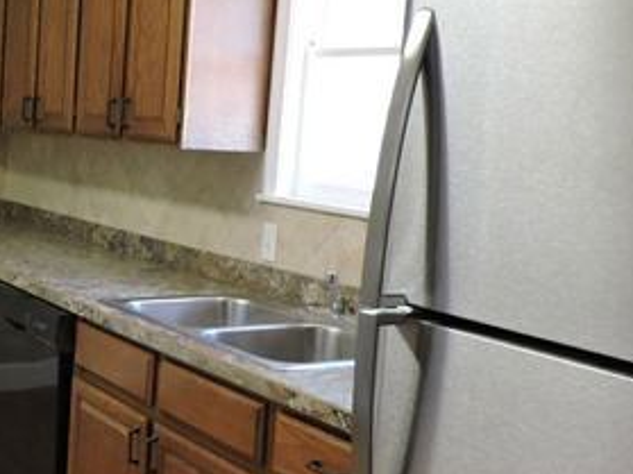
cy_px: 243
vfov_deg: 26.5
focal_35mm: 55
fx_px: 1005
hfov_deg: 32.7
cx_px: 32
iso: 250
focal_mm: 4.3
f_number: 3
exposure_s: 1/30
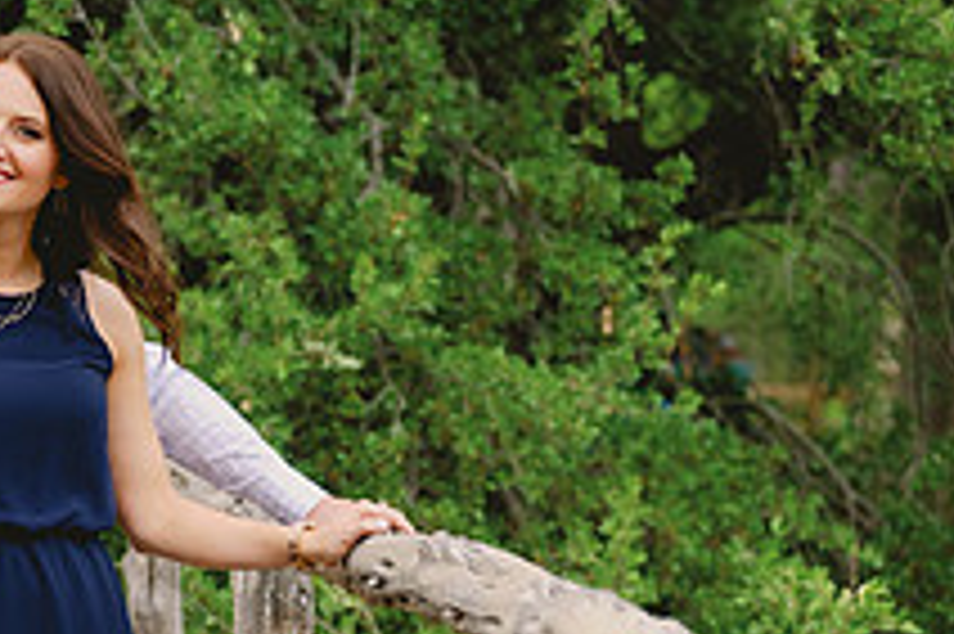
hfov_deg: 14.6
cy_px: 638
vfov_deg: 9.9
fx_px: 3628
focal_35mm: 137
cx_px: -99
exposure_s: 1/1250
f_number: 2.5
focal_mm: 50
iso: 400
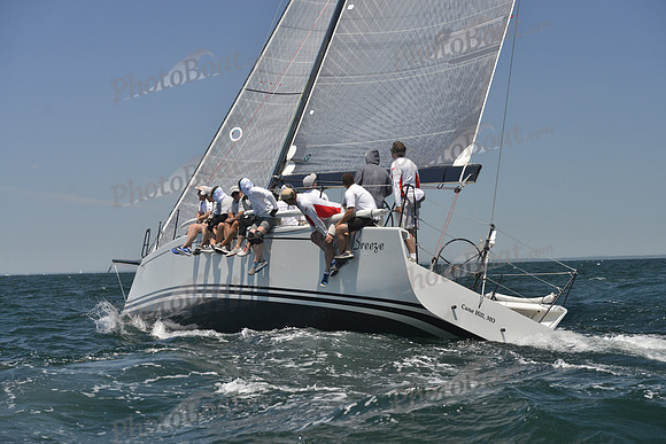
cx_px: 333
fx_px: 1887
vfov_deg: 13.4
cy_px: 222
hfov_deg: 20.0
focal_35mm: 102
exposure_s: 1/800
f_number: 7.1
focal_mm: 102
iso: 400
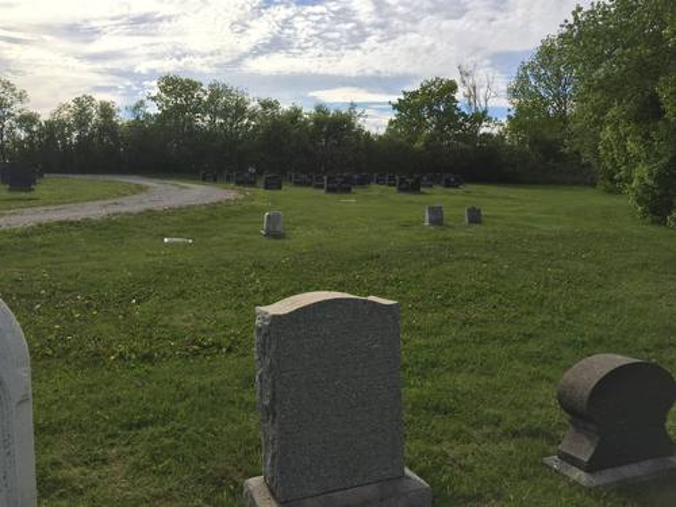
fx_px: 566
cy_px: 254
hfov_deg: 61.7
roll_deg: +0.5
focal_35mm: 29
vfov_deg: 48.2
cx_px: 338
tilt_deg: -6.9
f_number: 2.2
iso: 32
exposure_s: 1/2639
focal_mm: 4.15
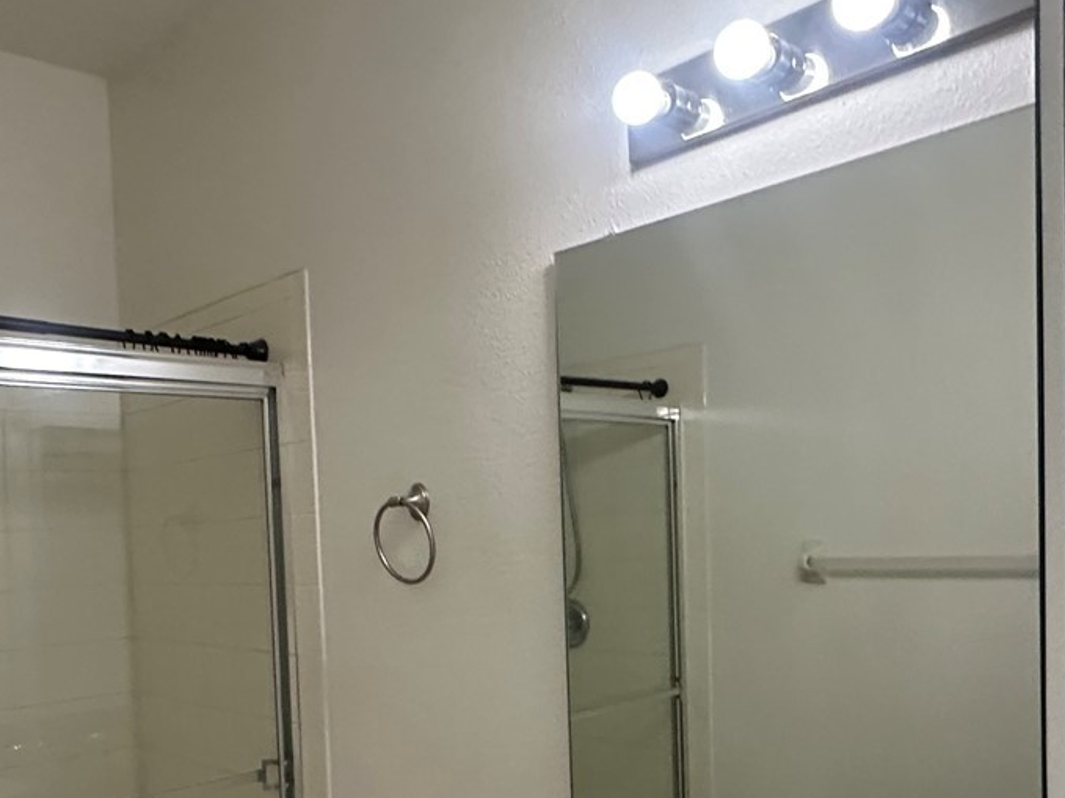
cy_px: 580
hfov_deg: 54.6
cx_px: 391
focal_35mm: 33
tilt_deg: -2.1
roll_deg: +3.1
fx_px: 1015
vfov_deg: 41.9
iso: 640
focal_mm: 2.22
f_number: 2.2
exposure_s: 1/60
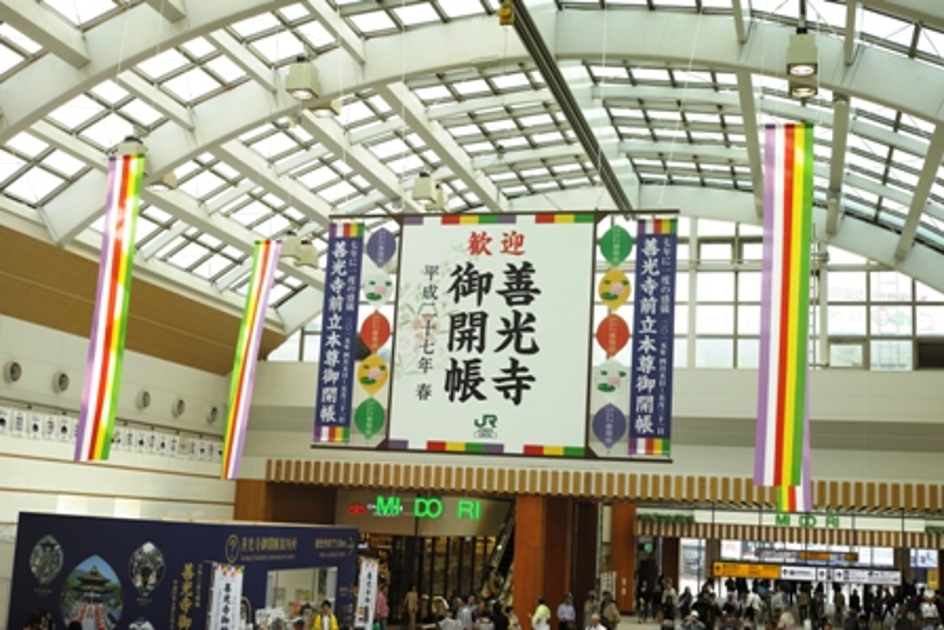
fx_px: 1180
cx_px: 472
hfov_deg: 43.6
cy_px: 315
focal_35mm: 45
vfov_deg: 29.9
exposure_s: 1/125
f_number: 4.5
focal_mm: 30
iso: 200
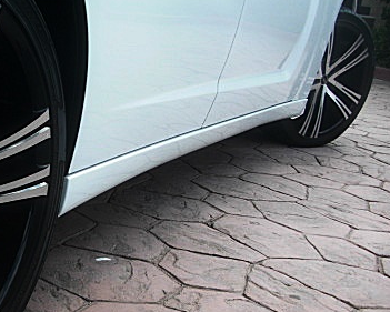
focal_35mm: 64
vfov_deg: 23.8
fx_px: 739
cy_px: 192
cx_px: 39
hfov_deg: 28.4
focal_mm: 6.3
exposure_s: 1/320
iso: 50
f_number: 2.8
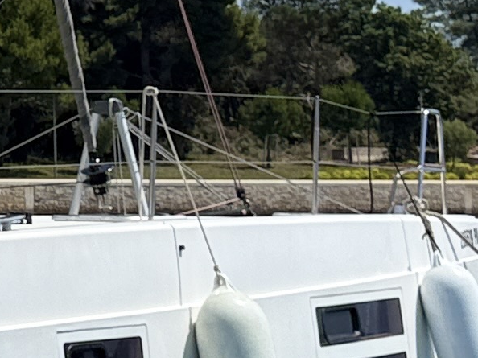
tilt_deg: +2.8
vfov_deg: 9.1
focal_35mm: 163
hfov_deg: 10.8
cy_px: 65
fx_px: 2250
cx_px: -552
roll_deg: +0.3
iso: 80
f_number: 1.78
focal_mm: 6.76
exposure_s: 1/8130
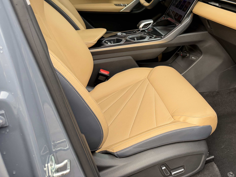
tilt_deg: -18.7
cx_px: 172
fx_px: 245
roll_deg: -0.8
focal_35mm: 36
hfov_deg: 49.6
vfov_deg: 38.7
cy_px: 45
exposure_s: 1/202
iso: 125
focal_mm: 6.76
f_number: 1.78
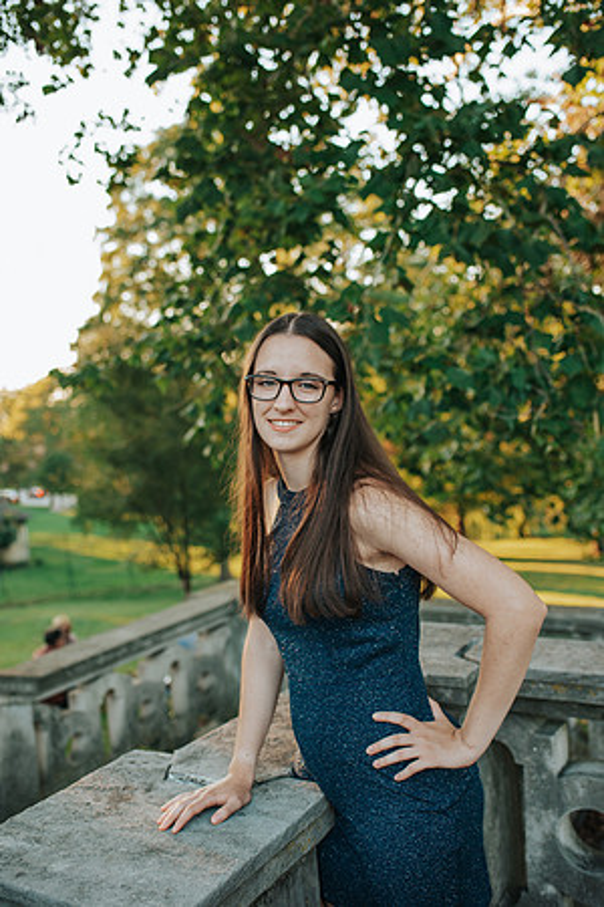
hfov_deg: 37.9
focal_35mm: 35
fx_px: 881
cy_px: 454
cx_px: 302
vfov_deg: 54.4
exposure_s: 1/400
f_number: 2.8
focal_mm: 35
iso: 560
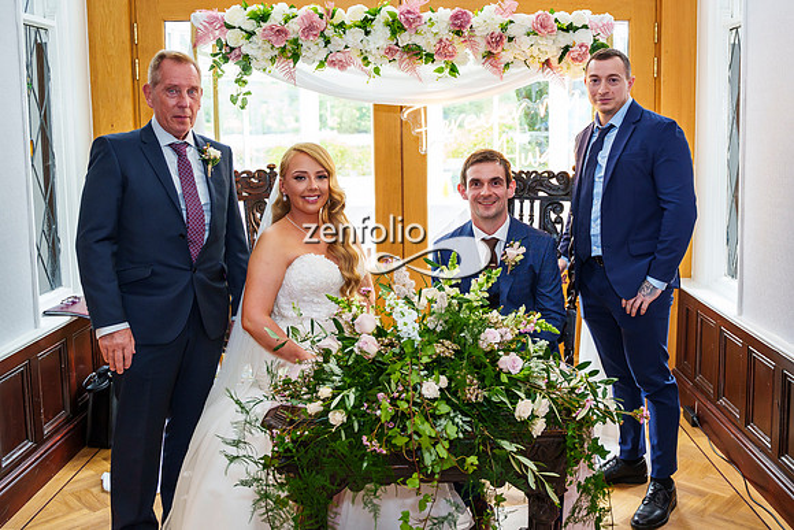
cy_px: 217
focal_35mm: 34
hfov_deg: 54.7
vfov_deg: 38.3
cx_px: 478
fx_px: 761
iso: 800
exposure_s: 1/250
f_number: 3.5
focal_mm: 28
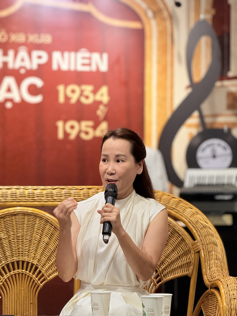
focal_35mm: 120
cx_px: 118
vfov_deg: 16.4
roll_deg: -1.0
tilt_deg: +3.3
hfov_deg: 12.3
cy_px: 158
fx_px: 1095
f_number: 2.8
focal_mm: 15.66
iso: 160
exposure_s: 1/50
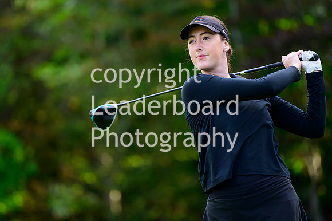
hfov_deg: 6.9
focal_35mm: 300
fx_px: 2765
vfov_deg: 4.6
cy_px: 110
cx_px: 166
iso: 1250
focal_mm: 200
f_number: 2.8
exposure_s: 1/2000
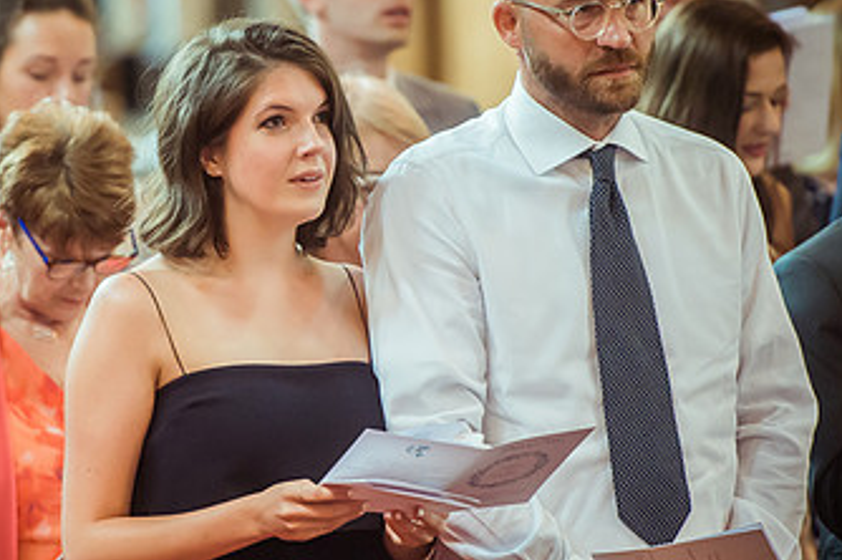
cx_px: 277
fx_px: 8108
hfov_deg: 5.9
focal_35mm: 347
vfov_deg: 4.0
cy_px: 260
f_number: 2.8
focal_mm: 200
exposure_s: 1/320
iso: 3600
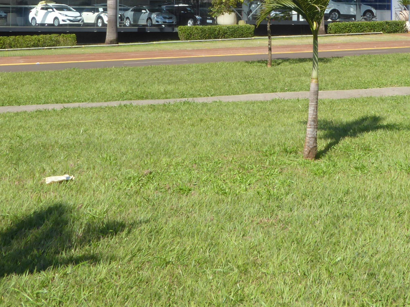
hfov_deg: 31.0
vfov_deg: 22.8
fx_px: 734
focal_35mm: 62
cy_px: 7
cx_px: 268
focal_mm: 5.4
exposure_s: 1/125
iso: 80
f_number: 7.1
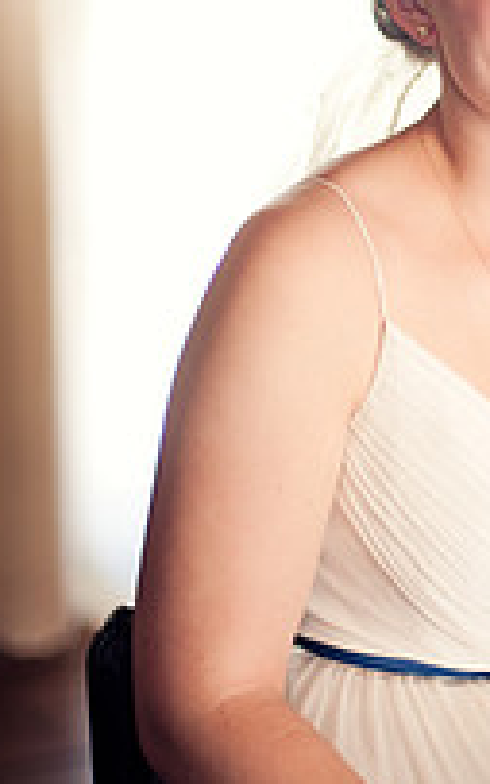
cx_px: 550
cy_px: 220
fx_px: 2413
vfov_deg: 18.3
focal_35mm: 113
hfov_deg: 11.4
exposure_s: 1/160
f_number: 1.4
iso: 200
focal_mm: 50
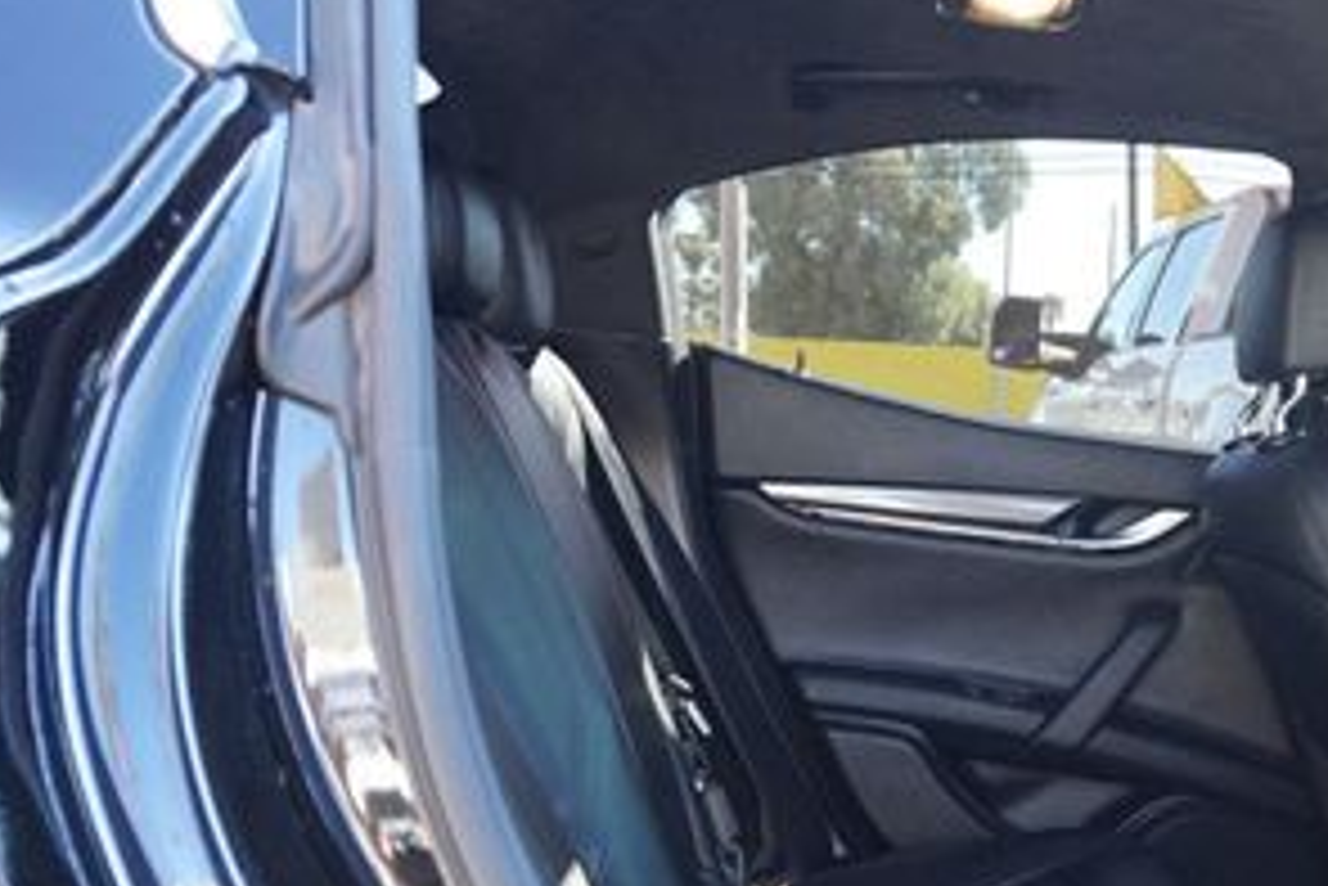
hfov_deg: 36.7
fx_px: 1919
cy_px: 711
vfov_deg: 25.6
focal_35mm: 52
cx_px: 1080
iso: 1250
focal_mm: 16
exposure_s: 1/160
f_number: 4
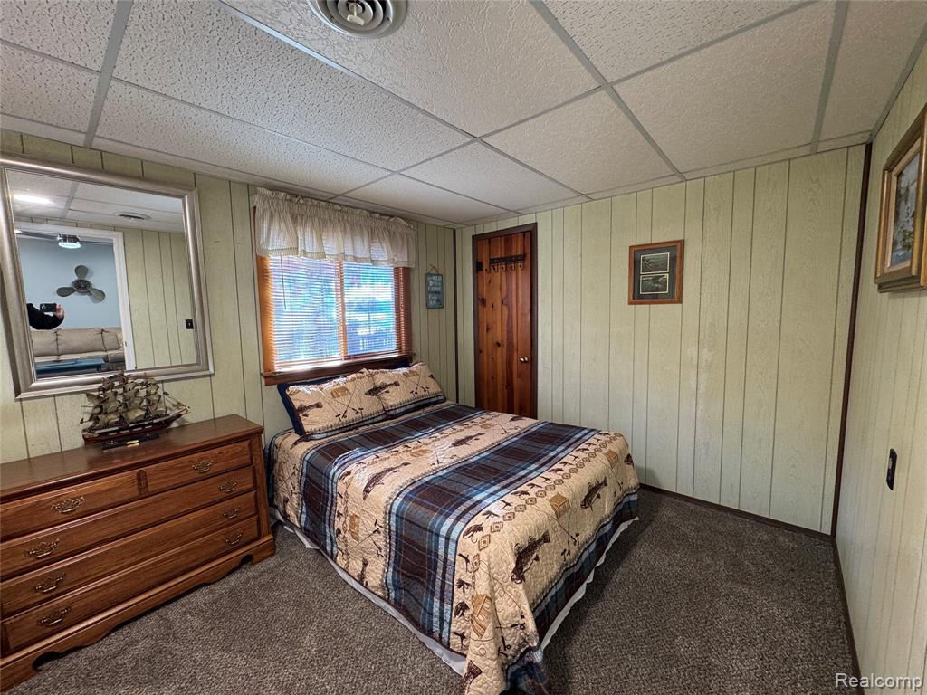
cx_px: 464
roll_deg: +0.2
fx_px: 375
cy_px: 348
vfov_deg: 85.7
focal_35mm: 14
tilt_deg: -5.7
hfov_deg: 102.1
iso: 200
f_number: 2.2
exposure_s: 1/60
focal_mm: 2.22
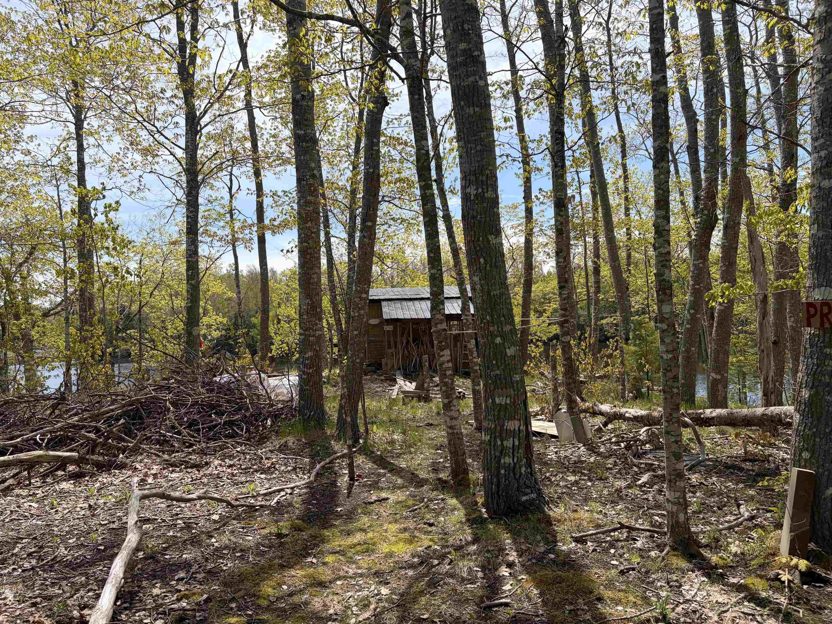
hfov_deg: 67.3
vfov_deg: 53.1
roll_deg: +3.6
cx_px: 416
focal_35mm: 26
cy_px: 312
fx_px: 625
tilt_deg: -0.1
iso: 50
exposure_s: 1/2364
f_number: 1.6
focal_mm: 5.96
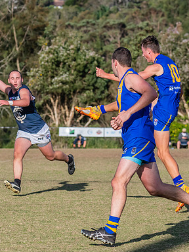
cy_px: 128
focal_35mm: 296
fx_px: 2155
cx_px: 103
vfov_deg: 6.7
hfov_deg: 5.0
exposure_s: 1/2000
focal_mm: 170
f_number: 9
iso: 800
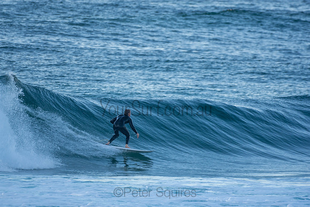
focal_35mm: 750
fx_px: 6460
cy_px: 104
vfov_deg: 1.8
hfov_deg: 2.7
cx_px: 155
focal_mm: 500
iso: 280
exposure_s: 1/400
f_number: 5.6
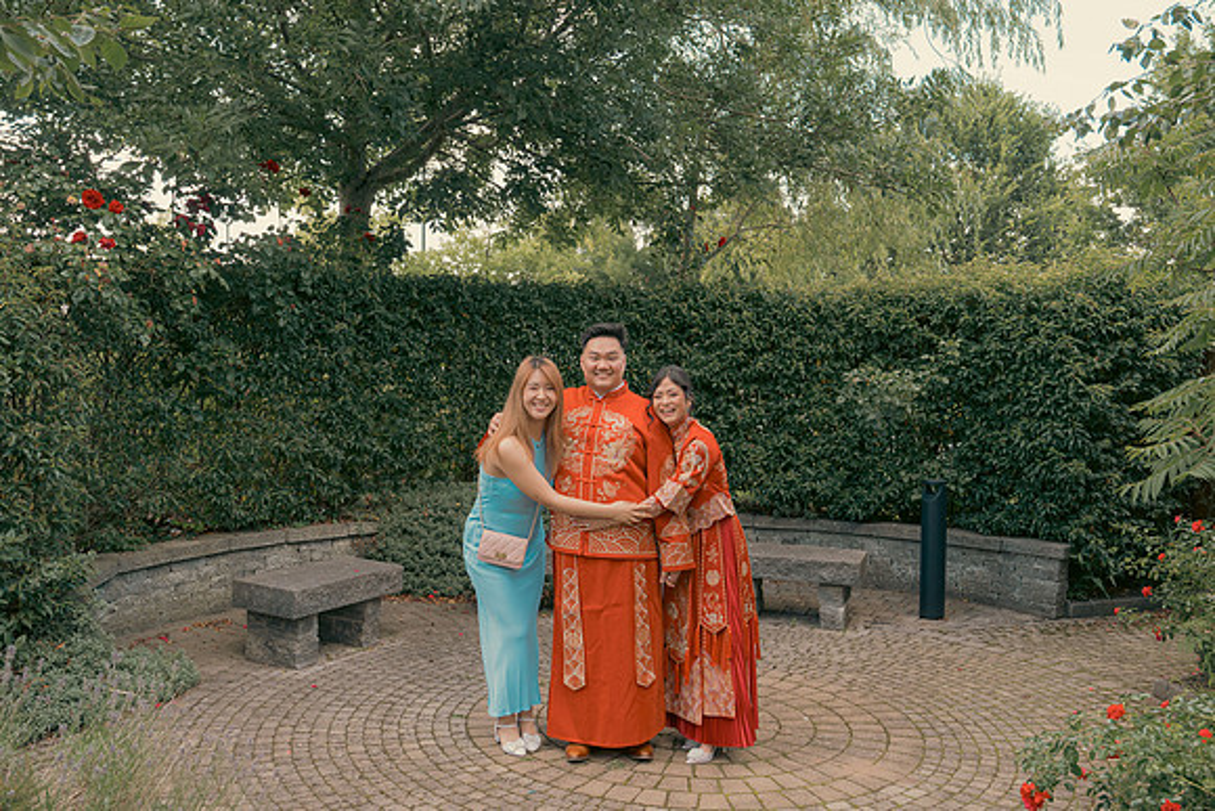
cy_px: 406
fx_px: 1114
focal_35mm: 33
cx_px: 608
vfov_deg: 40.0
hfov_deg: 57.2
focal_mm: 33
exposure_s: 1/160
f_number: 5.6
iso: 400
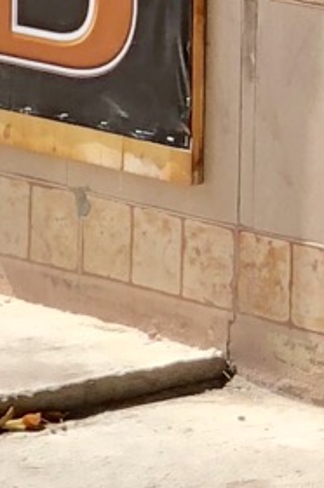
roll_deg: -1.0
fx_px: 5359
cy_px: -580
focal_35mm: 396
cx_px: 1153
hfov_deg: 3.3
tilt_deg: -2.2
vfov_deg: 5.1
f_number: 2.4
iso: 16
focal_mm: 6
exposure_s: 1/150
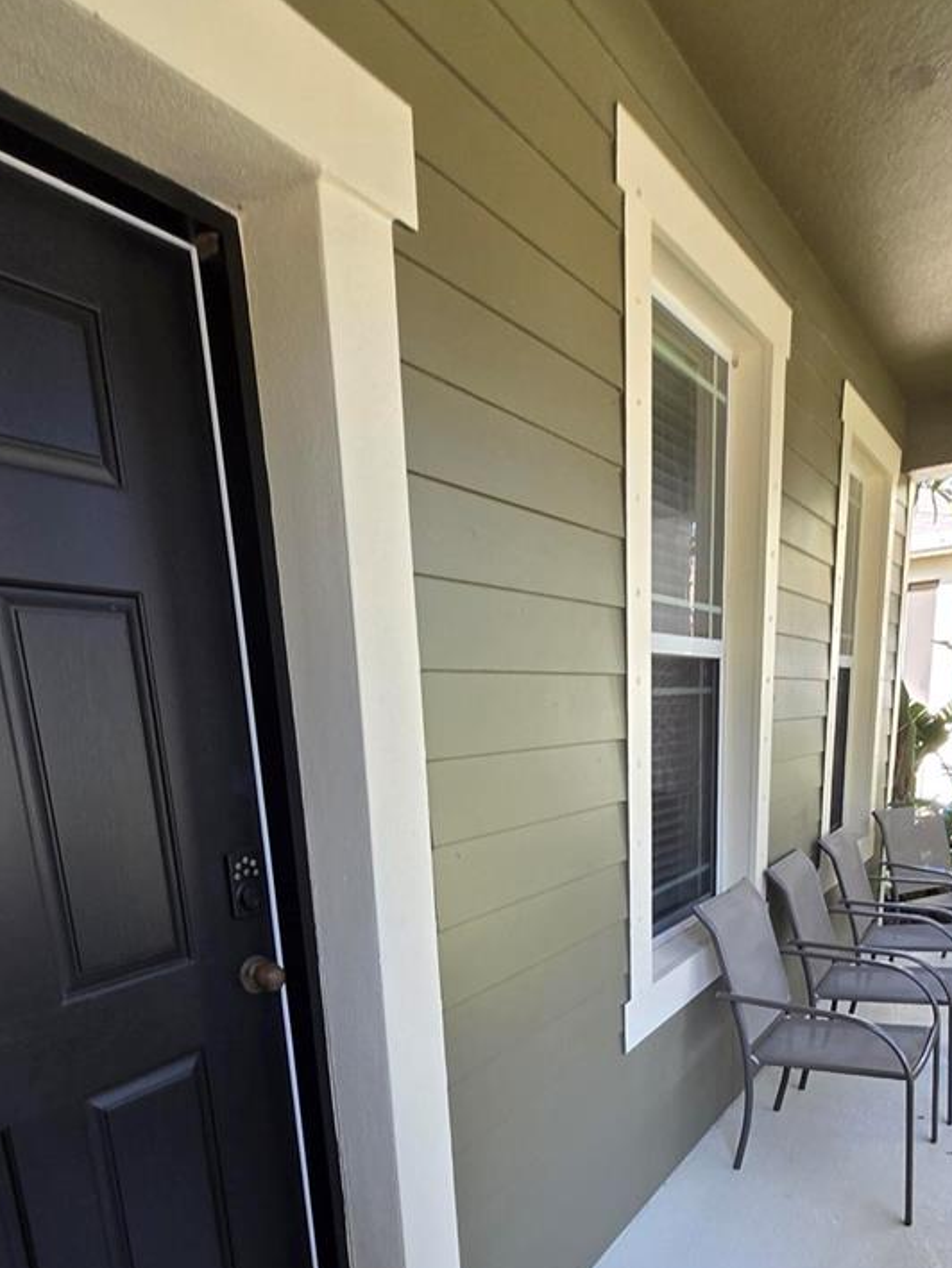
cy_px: 909
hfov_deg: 61.1
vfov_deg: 72.5
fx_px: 806
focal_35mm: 22
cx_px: 462
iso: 64
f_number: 2.2
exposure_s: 1/100
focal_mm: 1.7
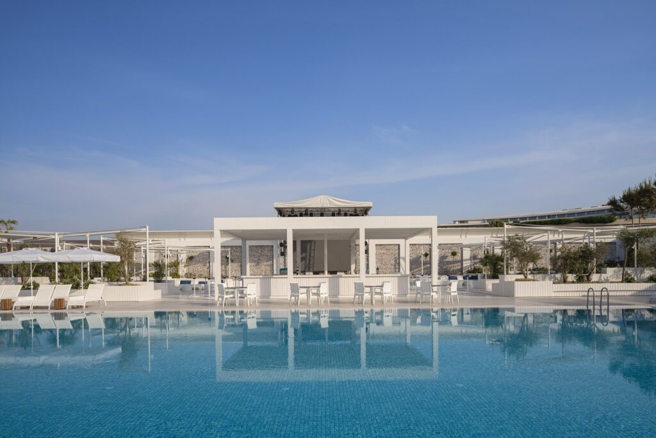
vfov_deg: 53.1
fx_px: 437
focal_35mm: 24
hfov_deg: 73.7
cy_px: 219
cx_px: 328
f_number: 8
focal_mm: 24
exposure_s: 1/100
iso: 100
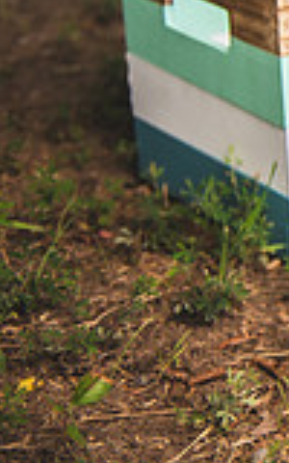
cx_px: 803
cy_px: 22
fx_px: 1626
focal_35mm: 129
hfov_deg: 8.7
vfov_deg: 15.9
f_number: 2.8
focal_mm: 35
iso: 100
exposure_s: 1/800
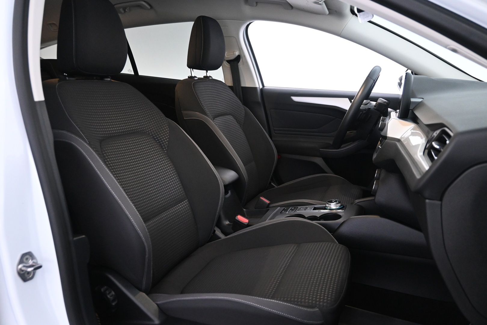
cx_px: 244
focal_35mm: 28
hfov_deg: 64.6
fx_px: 386
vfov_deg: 45.7
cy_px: 162
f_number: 3.8
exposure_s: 1/30
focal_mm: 19
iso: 2000
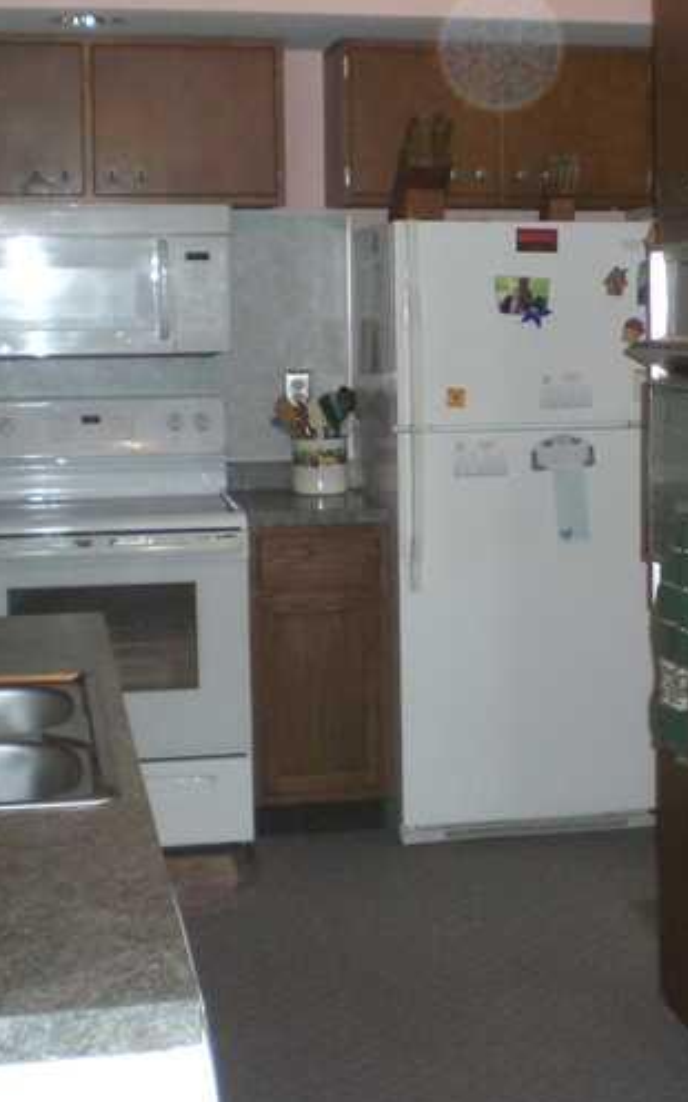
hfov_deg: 19.7
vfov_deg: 31.5
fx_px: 1950
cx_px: 593
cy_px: 553
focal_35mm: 65
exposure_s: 1/60
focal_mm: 6.3
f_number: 3.1
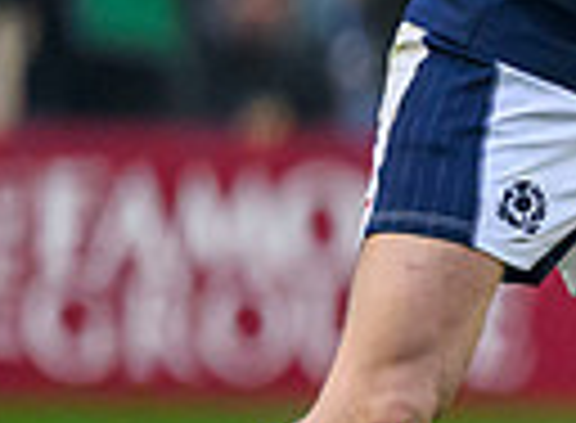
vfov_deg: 0.4
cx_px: 1846
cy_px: 380
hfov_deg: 0.5
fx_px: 67549
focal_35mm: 4090
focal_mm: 560
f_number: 4
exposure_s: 1/1250
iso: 4000
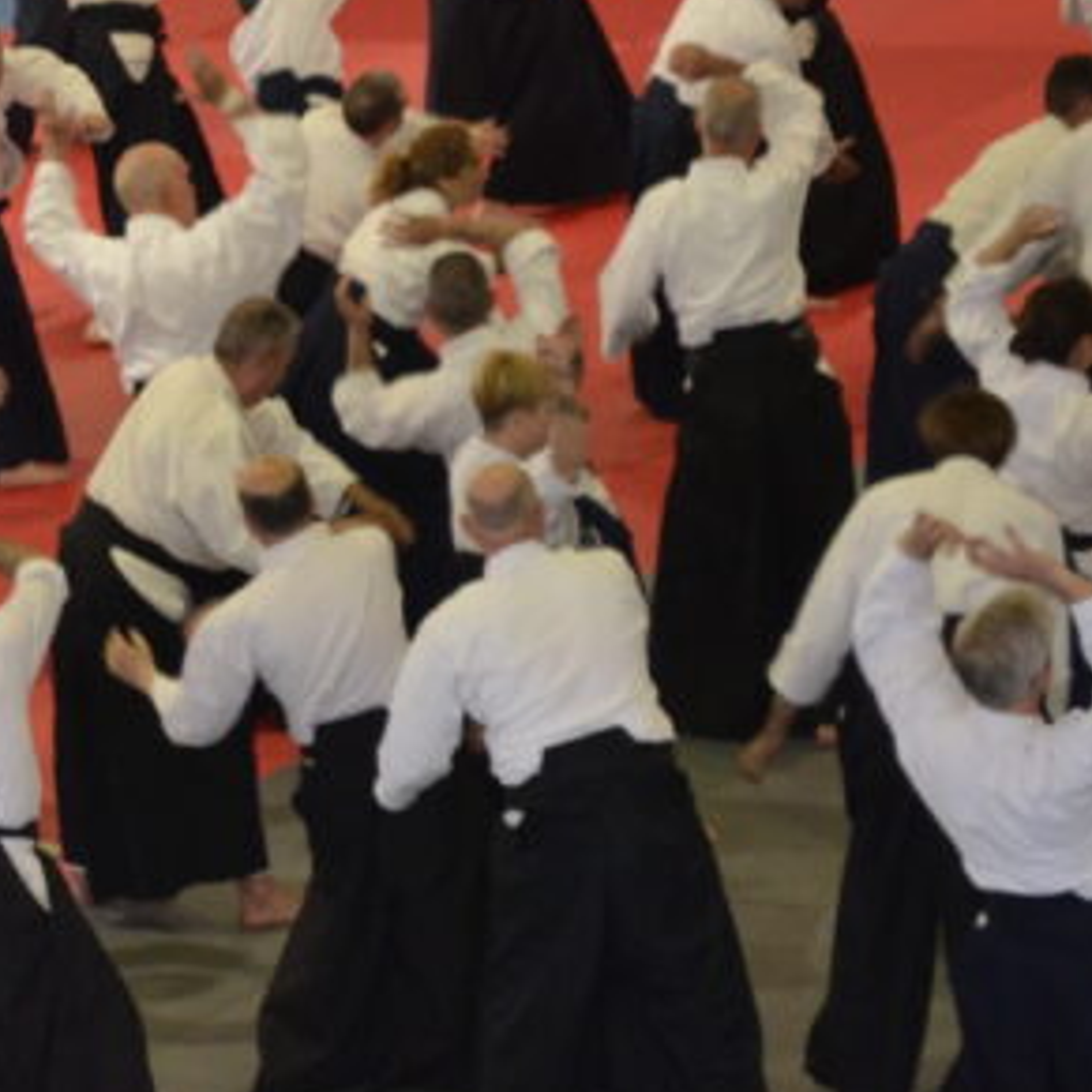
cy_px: 174
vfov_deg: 7.8
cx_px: -326
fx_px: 7995
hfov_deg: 7.7
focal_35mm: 224
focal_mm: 50
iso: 1000
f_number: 5.6
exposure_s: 1/60
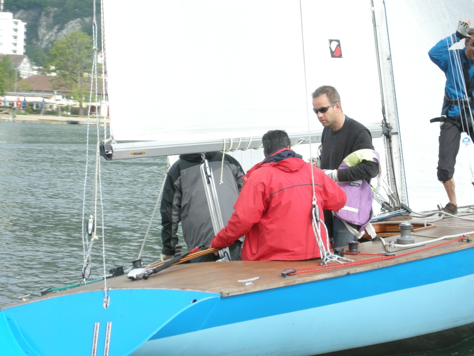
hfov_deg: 16.0
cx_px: 237
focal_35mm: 123
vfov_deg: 12.0
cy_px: 178
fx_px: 1684
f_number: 5.3
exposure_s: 1/130
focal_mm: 26.3
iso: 64
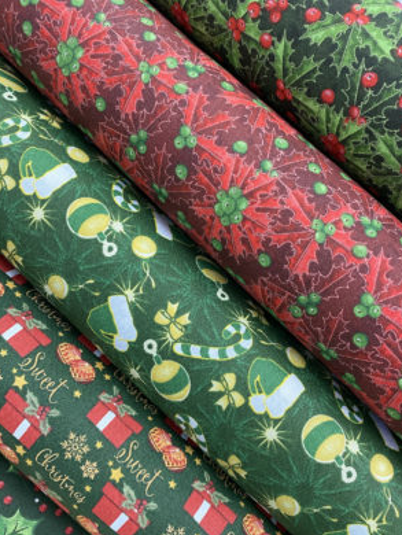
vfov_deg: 56.7
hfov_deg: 44.2
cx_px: 196
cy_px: 296
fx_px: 495
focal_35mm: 32
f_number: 1.8
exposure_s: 1/60
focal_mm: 4.2
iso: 160
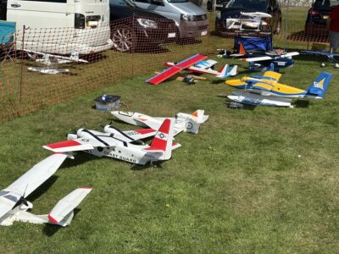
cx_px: 170
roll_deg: -4.3
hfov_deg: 36.8
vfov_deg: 28.0
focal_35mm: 52
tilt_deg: -12.6
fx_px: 509
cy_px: 127
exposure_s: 1/4329
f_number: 1.6
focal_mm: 5.96
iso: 32
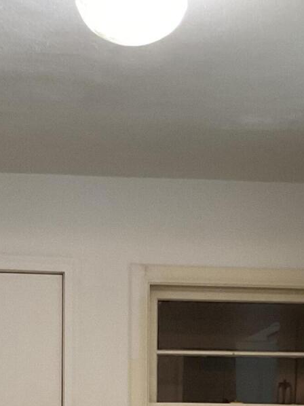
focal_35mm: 97
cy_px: 472
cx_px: 170
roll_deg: -1.3
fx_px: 1137
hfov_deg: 15.2
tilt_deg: +0.3
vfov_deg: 19.2
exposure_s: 1/60
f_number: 1.8
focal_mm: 3
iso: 125
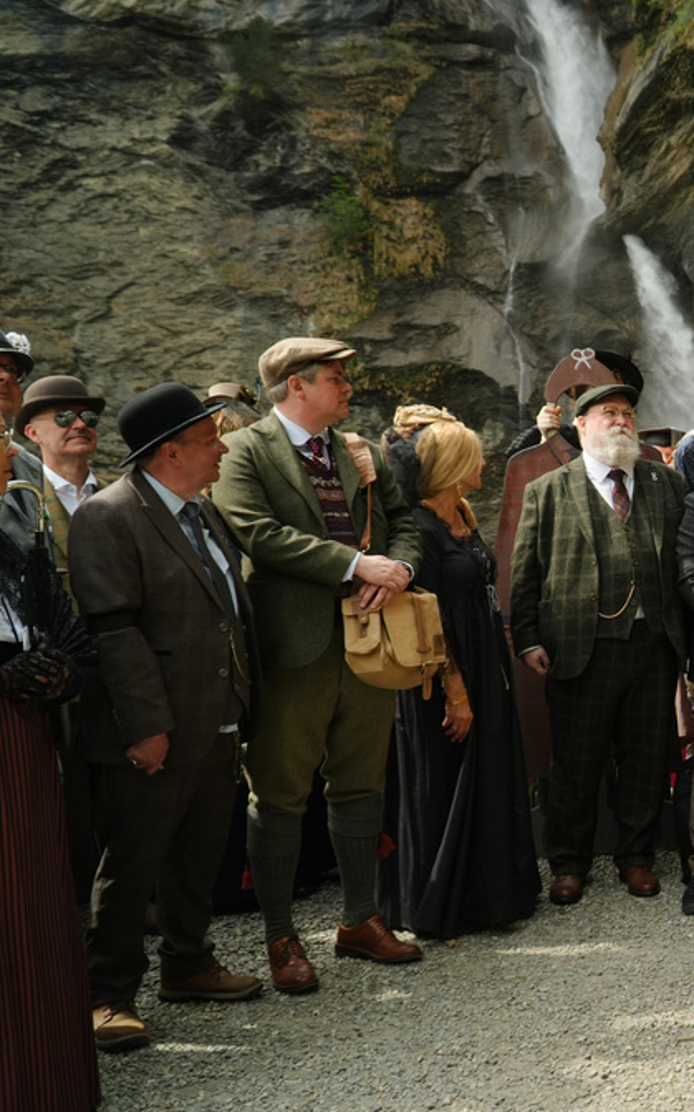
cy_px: 562
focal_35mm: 42
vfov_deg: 47.2
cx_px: 845
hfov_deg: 26.8
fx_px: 1272
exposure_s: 1/100
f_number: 4
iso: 200
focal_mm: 18
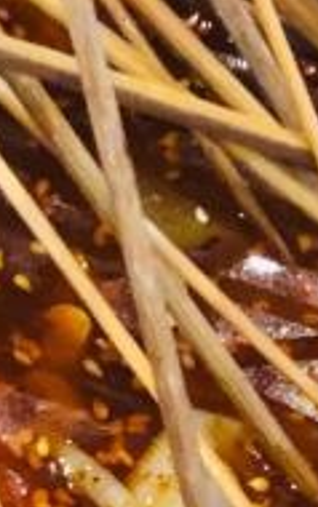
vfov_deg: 13.3
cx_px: 561
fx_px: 2160
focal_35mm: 156
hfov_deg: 8.1
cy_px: 435
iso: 100
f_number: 1.8
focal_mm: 4
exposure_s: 1/4
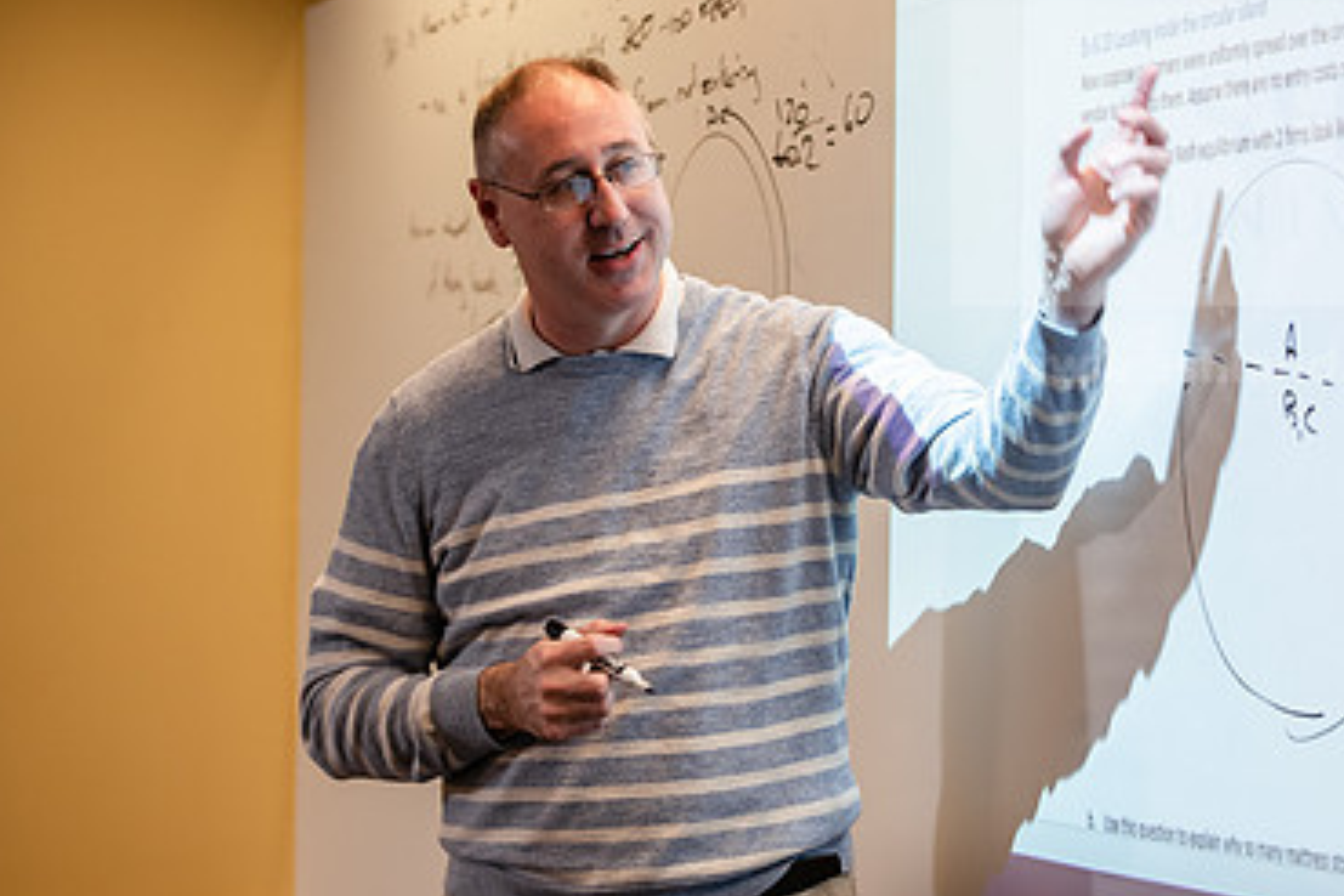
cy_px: 443
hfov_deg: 17.3
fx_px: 4405
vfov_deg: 11.6
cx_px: 841
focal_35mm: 118
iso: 800
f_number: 3.5
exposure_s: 1/200
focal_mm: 75
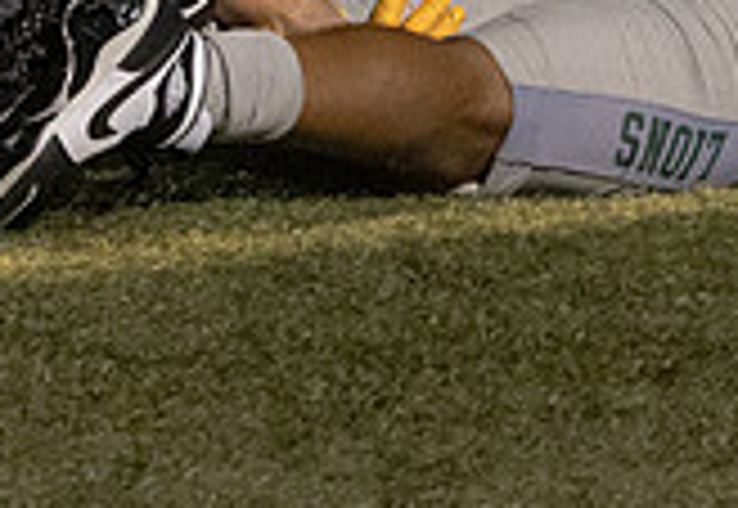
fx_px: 9735
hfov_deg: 4.3
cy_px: -510
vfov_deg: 3.0
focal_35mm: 470
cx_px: 420
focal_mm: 100
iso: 16000
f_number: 5.6
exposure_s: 1/1000
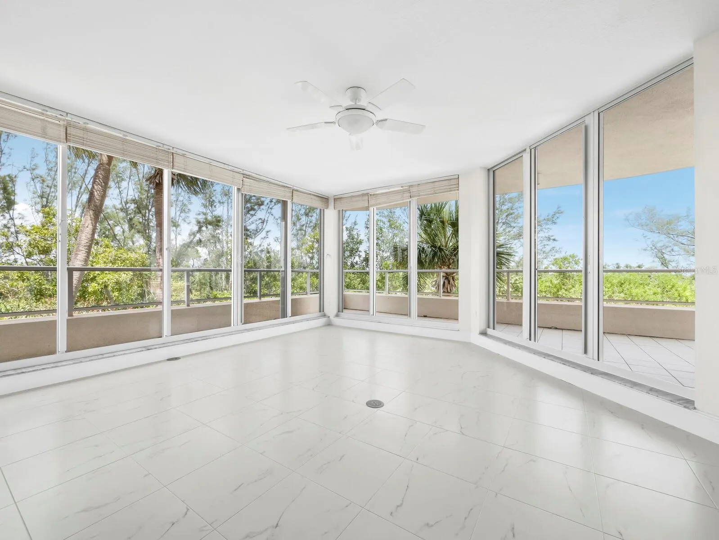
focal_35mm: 14
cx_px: 360
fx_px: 291
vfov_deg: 85.7
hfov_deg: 102.0
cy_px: 270
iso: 400
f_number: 11
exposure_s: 1/20
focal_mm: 7
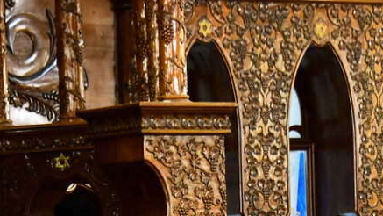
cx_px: 76
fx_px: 2793
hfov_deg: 7.8
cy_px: 344
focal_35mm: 275
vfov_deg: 4.4
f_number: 5
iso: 5000
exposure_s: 1/320
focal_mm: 82
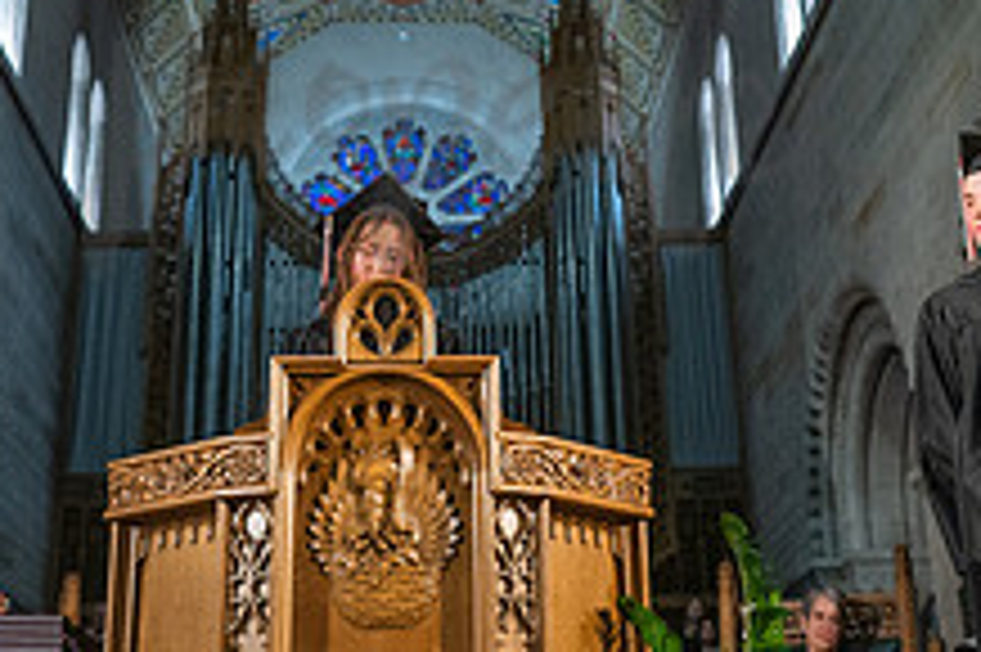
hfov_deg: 31.4
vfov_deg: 20.8
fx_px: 1743
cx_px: 495
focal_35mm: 64
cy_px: 81
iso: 4000
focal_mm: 24
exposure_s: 1/160
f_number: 4
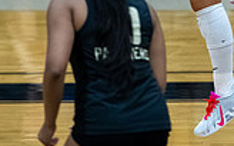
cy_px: -186
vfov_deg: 1.4
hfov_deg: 2.2
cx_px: 221
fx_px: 6082
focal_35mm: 955
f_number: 2
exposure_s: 1/1600
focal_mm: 200
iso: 3200
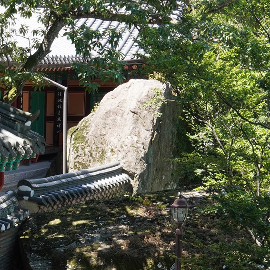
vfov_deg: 16.5
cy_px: 193
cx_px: -40
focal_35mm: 105
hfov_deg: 16.0
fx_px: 927
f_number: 13
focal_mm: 35
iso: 800
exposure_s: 1/100
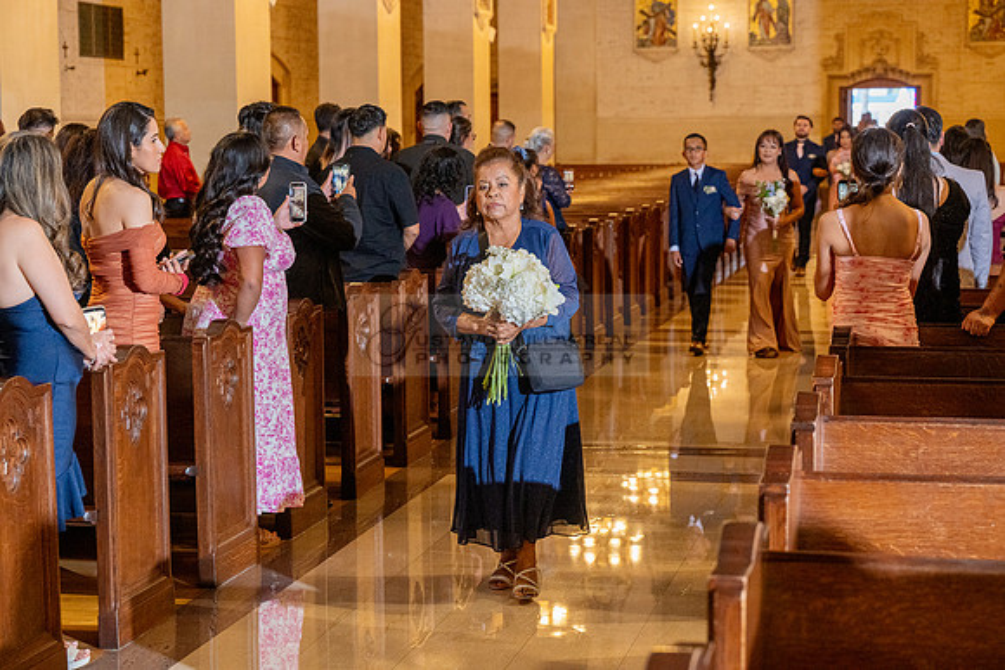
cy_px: 335
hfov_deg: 28.8
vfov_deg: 19.5
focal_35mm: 70
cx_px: 502
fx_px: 1955
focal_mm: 70
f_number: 4.5
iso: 2000
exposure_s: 1/200
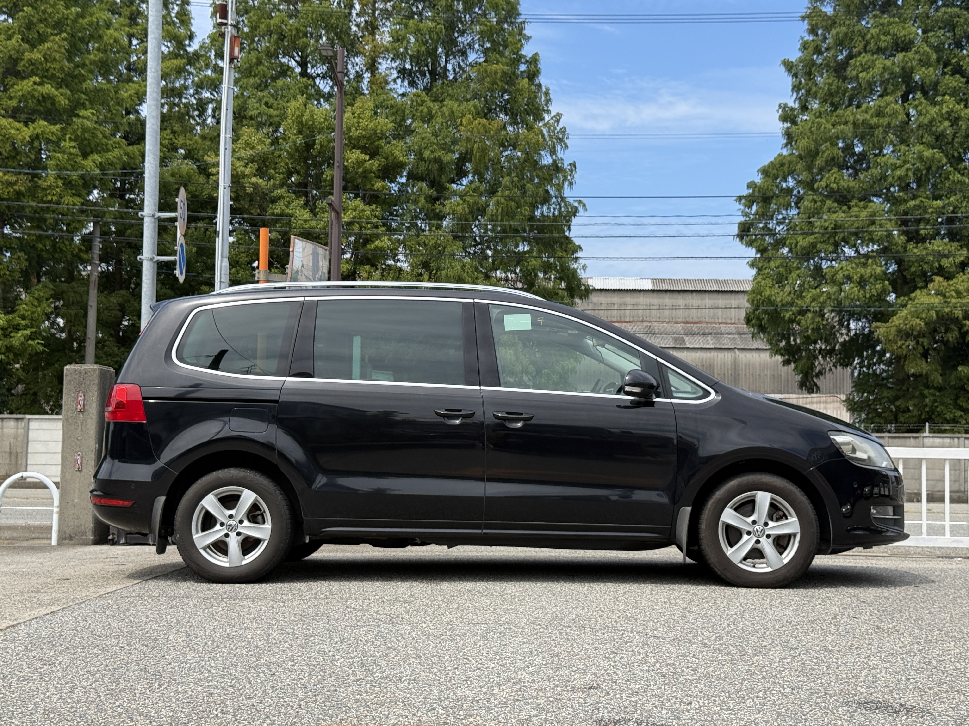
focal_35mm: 48
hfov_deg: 39.7
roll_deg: -0.7
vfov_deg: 30.3
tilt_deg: +3.9
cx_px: 484
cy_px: 363
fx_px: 1344
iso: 80
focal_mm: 6.76
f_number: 1.78
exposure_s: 1/2976
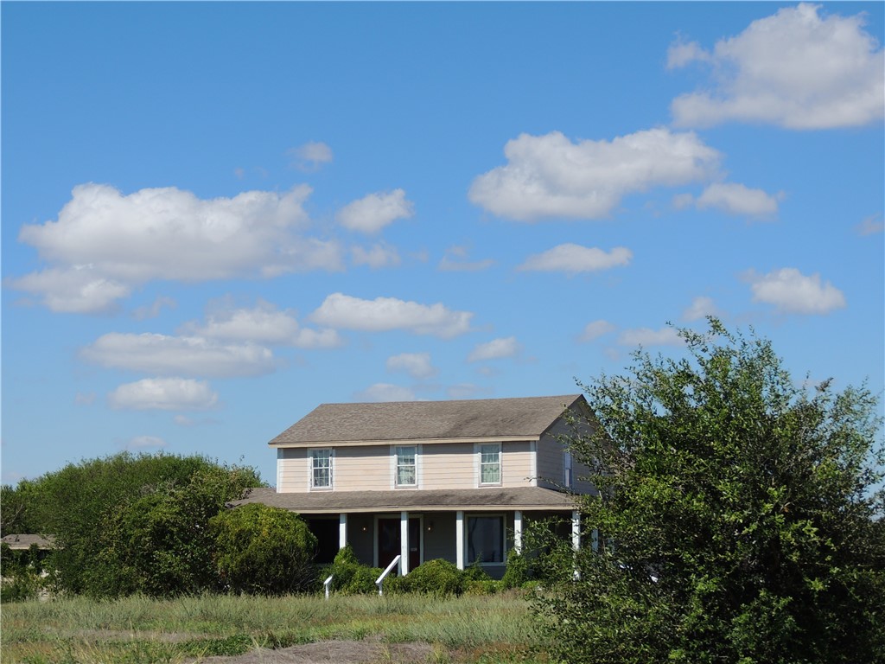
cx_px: 442
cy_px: 332
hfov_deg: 23.0
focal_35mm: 85
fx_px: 2173
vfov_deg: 17.4
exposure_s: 1/1250
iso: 100
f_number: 4
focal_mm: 15.1
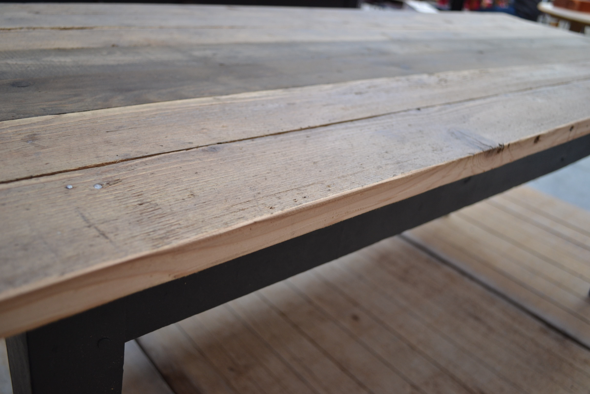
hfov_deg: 57.2
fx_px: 541
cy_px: 197
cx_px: 295
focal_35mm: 33
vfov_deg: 40.0
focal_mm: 22
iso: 400
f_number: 3.8
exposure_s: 1/30
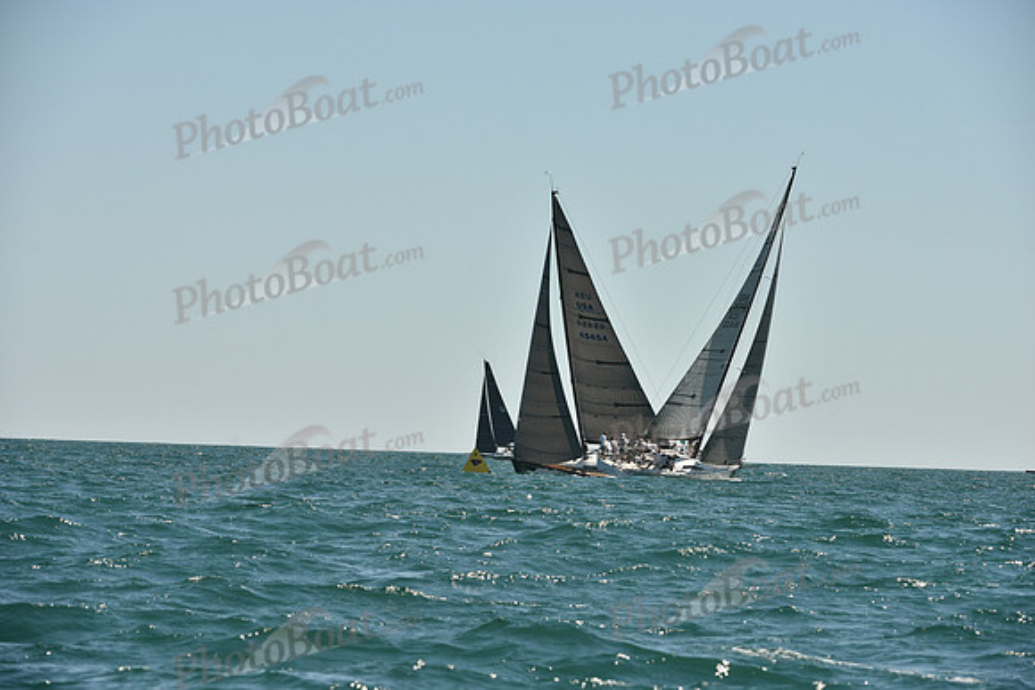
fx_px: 5751
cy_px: 345
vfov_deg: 6.9
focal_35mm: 200
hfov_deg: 10.3
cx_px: 518
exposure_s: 1/1000
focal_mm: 200
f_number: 8
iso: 250
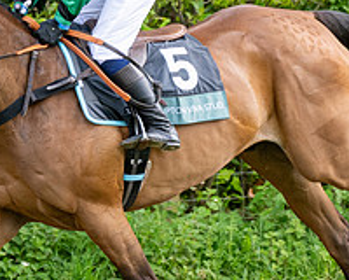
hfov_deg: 4.4
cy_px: 88
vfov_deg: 3.5
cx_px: 225
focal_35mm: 440
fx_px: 4545
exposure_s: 1/1250
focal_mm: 98
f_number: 4
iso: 400
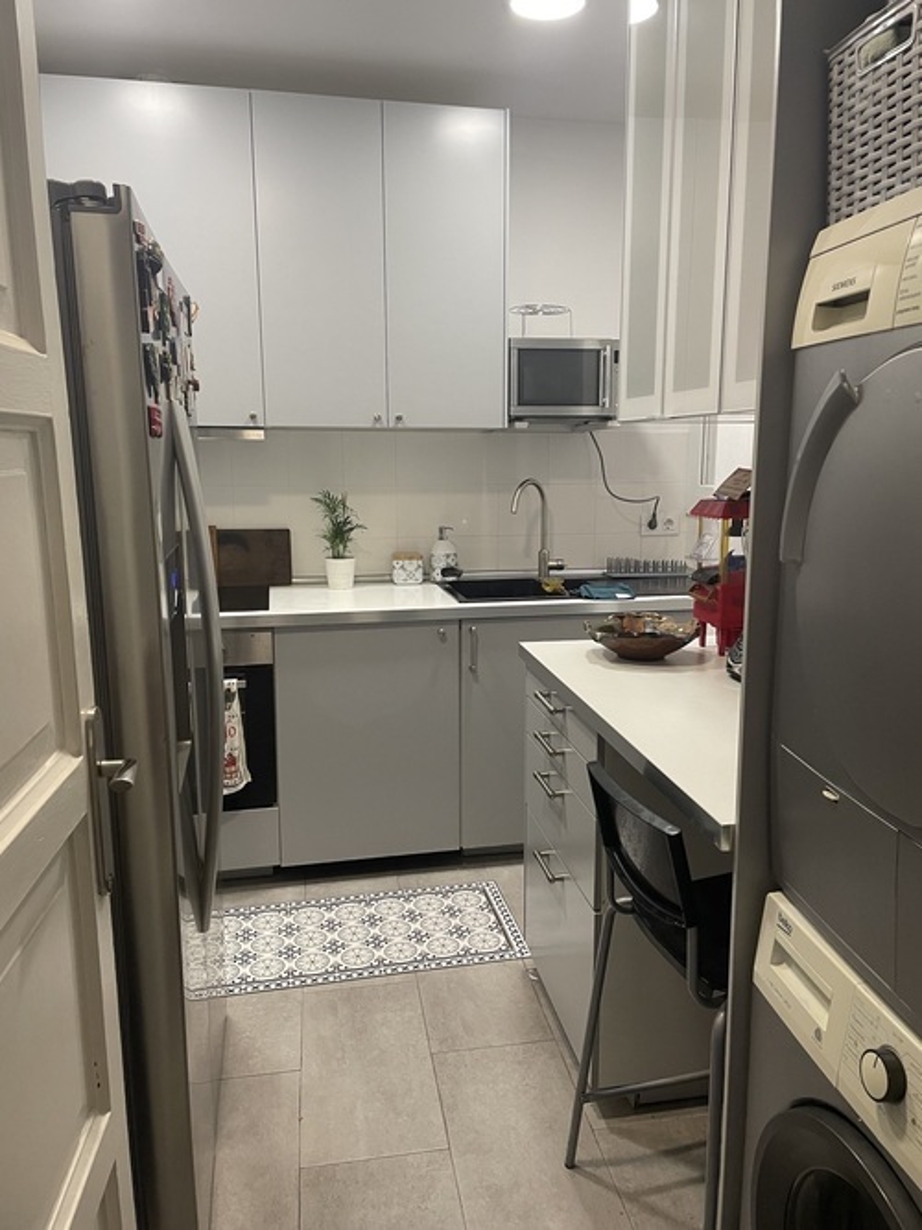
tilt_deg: -9.4
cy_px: 615
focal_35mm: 26
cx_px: 461
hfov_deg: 53.0
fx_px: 924
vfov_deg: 67.3
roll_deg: -0.2
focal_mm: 4.2
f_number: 1.6
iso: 125
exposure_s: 1/84
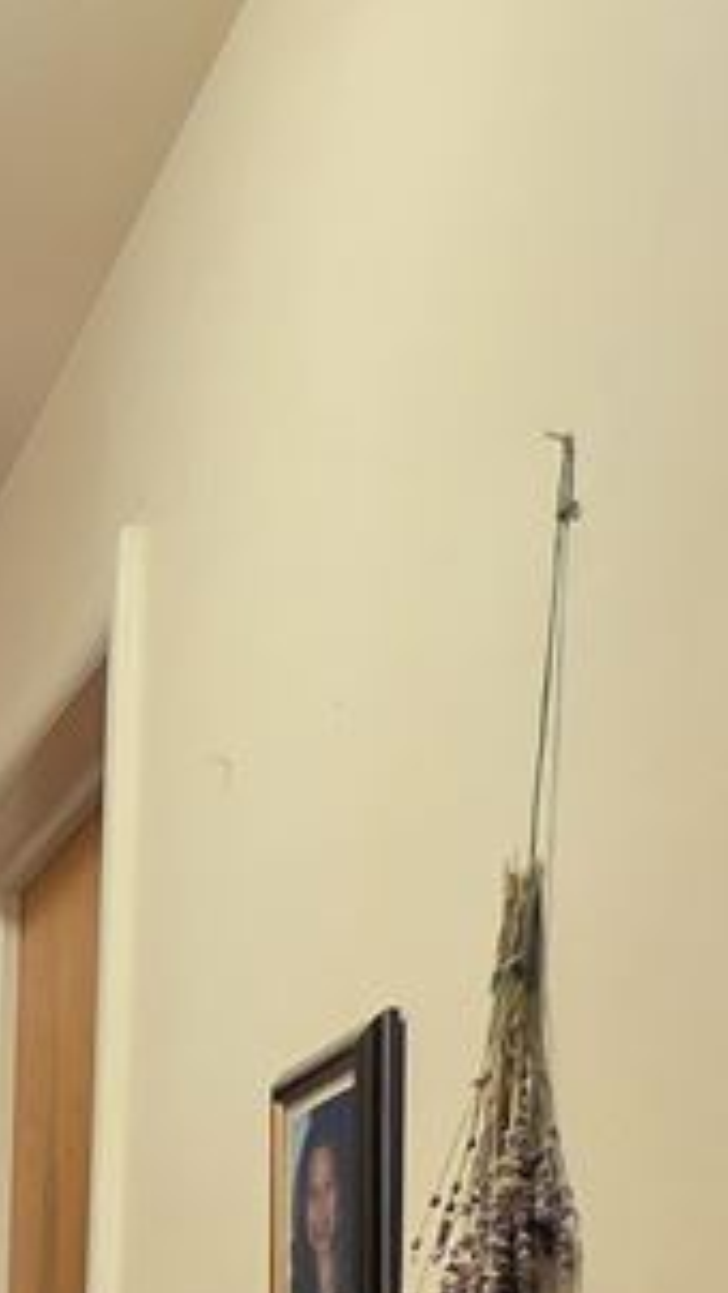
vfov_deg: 28.4
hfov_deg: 17.2
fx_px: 2058
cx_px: -501
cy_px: 1695
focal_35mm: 60
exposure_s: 1/120
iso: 250
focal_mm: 2.2
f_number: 1.9
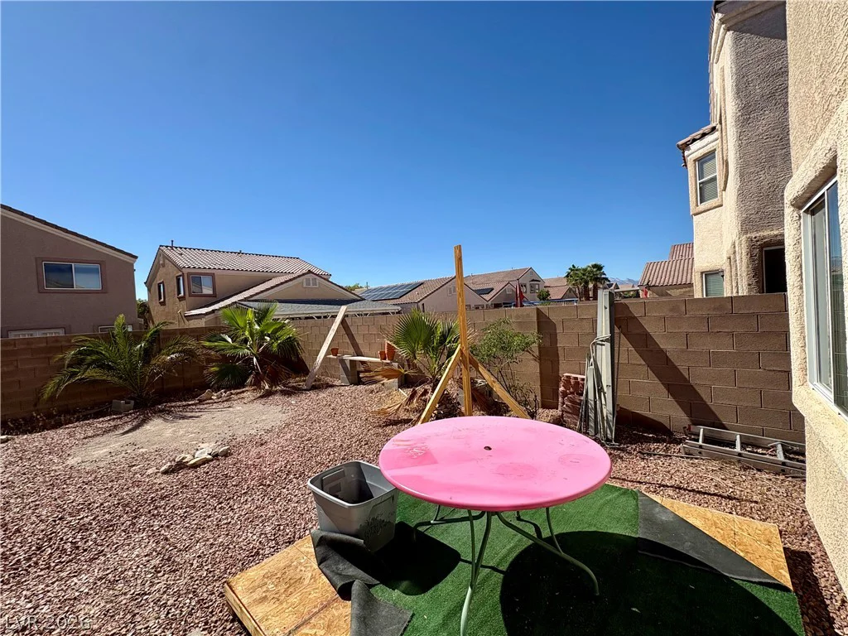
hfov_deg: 102.1
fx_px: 343
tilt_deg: -0.1
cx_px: 424
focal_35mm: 14
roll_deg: +4.0
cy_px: 318
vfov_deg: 85.7
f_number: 2.2
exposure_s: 1/2273
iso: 50
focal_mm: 2.22
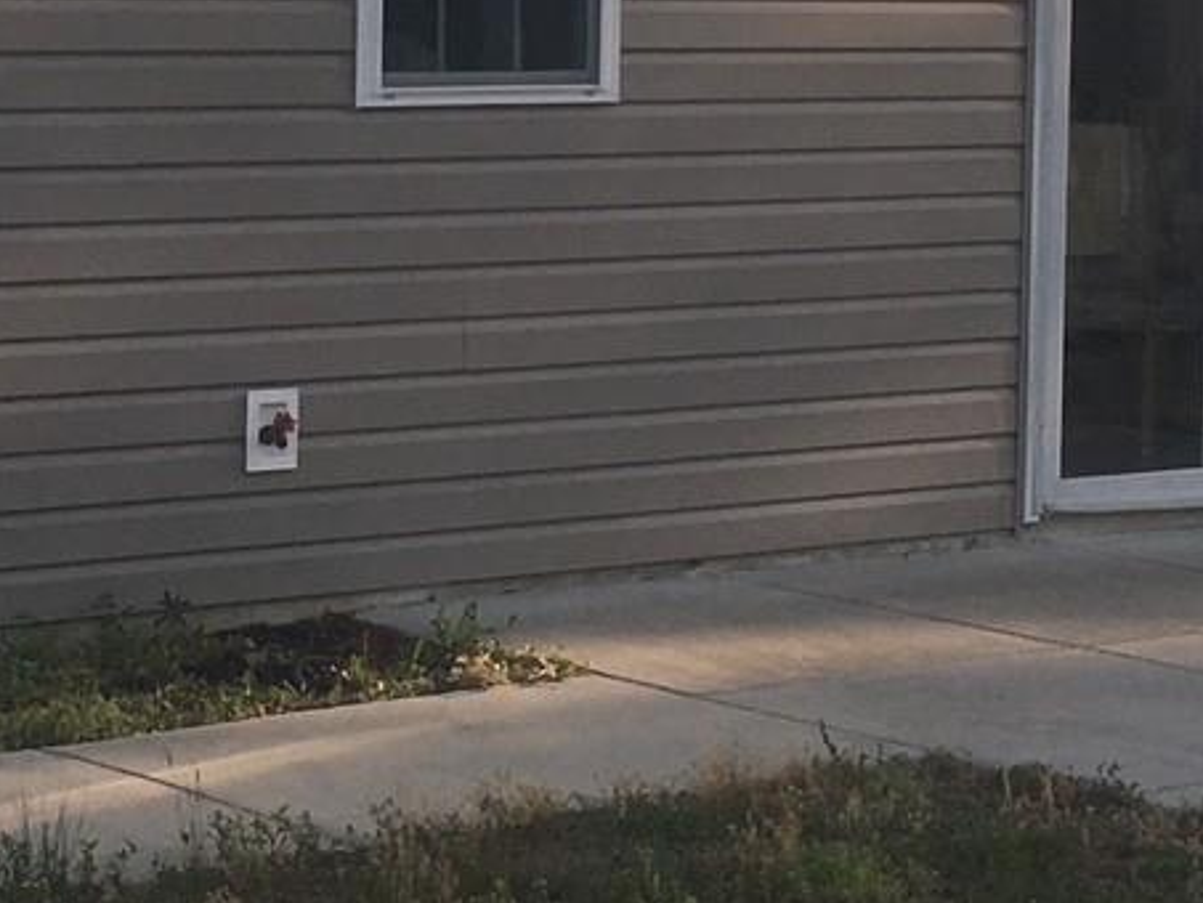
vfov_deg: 11.5
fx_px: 4484
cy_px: 202
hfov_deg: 15.2
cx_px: 313
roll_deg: -0.7
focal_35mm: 129
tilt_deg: -2.1
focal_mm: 4.15
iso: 25
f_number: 2.2
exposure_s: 1/463
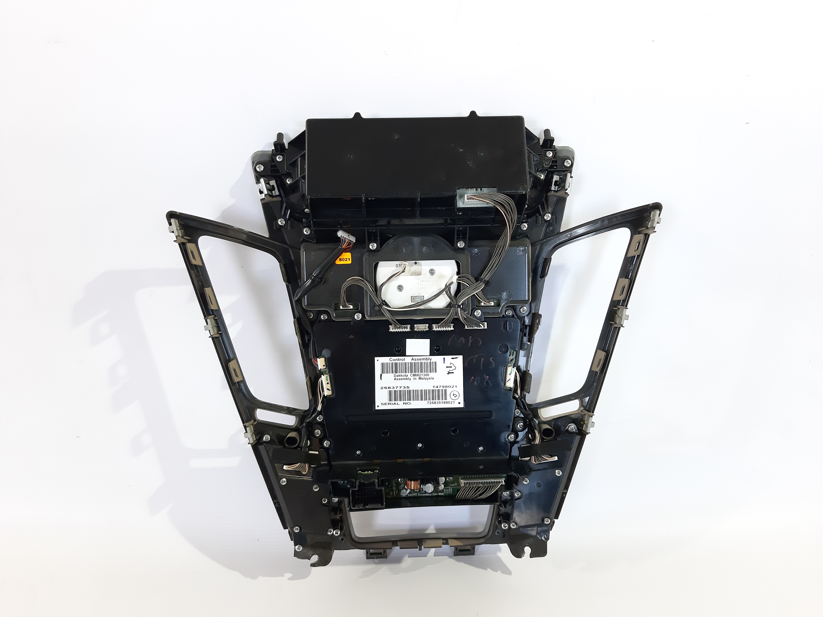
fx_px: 642
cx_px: 412
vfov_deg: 51.4
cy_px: 308
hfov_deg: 65.3
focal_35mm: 27
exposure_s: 1/50
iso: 200
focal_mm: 3.93
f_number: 1.7
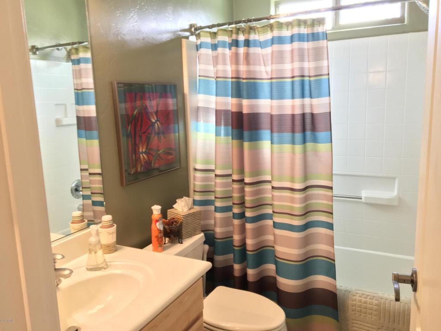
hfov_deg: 61.7
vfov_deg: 48.2
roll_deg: +1.5
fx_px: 369
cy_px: 166
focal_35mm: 29
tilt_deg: -9.3
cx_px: 220
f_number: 2.2
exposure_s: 1/30
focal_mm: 4.15
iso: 100
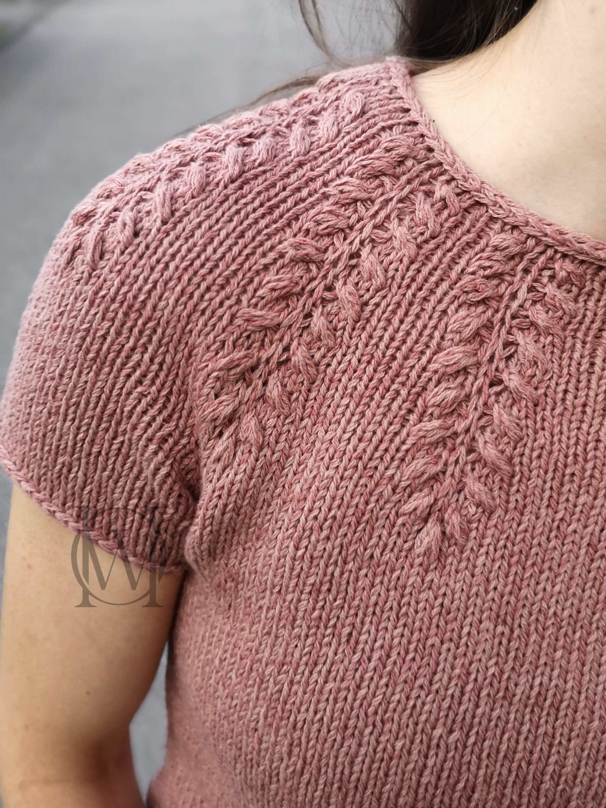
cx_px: 303
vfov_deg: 51.4
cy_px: 404
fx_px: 840
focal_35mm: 36
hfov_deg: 39.7
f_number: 4
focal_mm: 3.95
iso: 50
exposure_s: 1/190
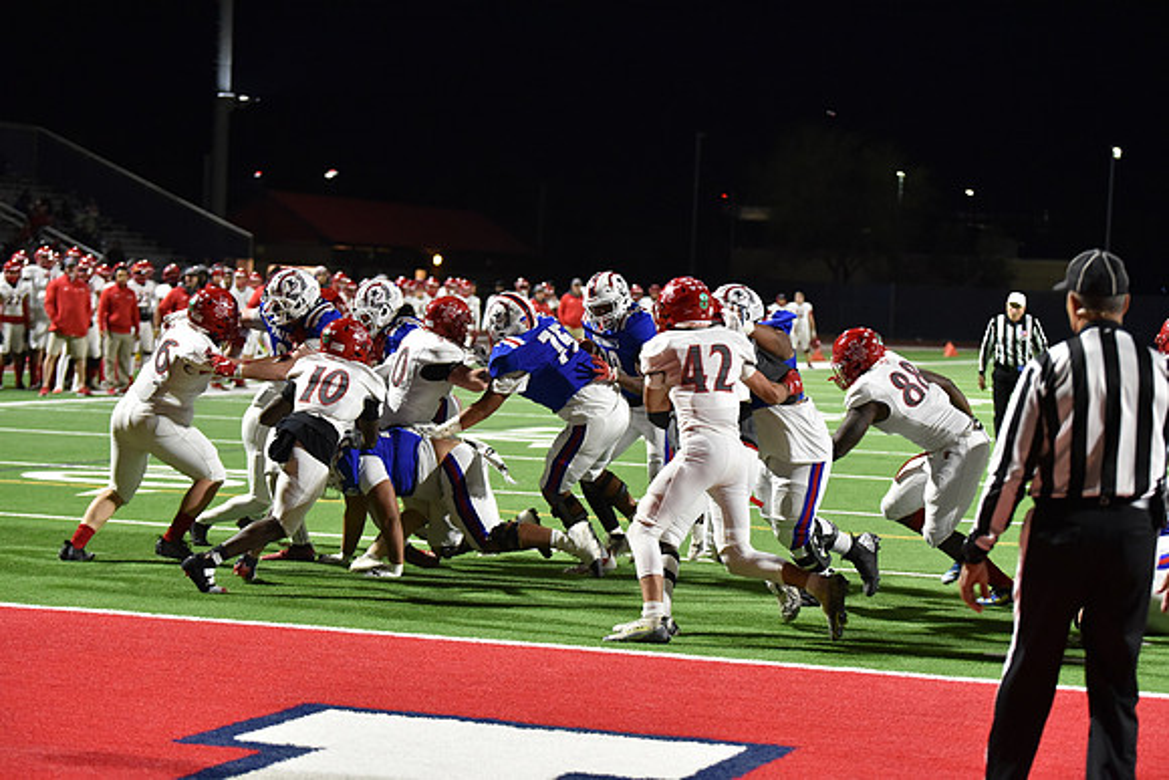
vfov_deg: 14.9
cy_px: 390
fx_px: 2988
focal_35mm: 92
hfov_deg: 22.1
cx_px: 584
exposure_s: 1/500
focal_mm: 92
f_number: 2.8
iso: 5000
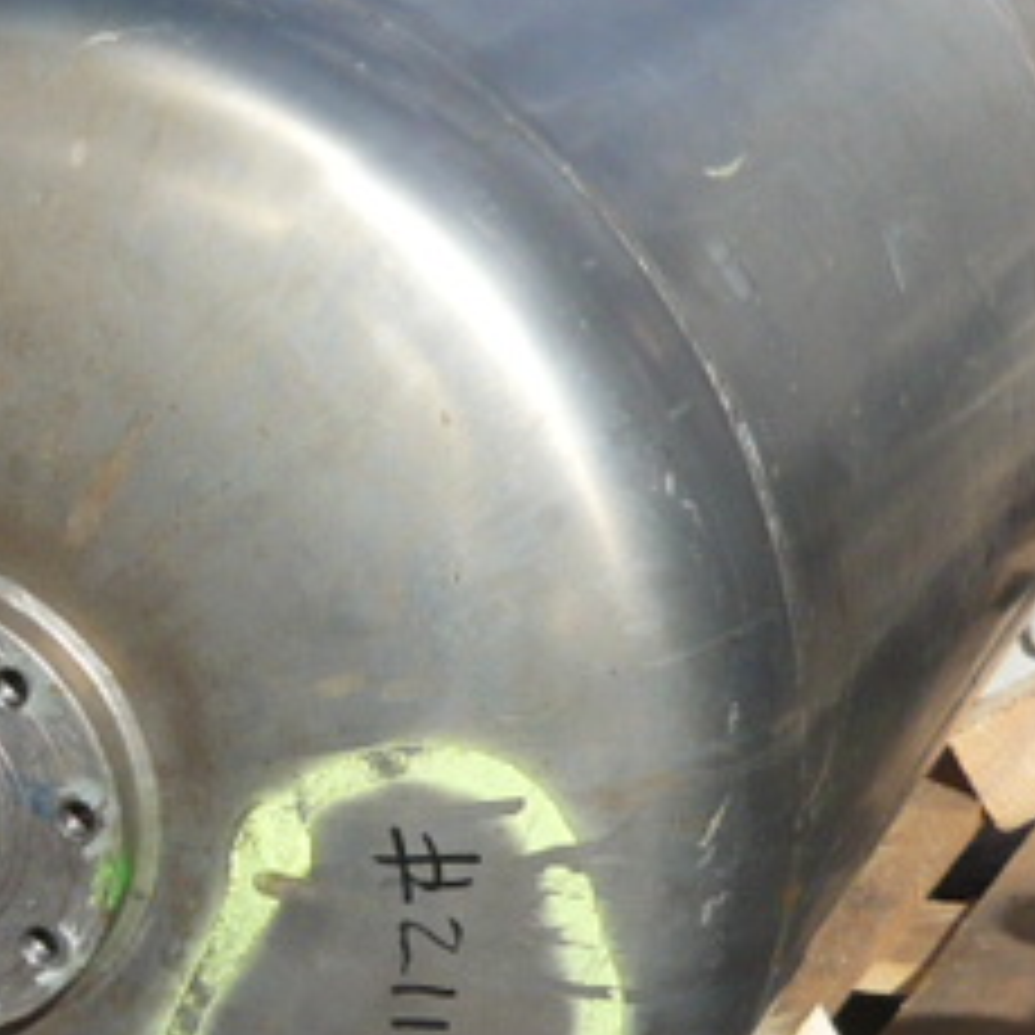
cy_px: 554
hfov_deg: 14.8
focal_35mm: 118
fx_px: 3992
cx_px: 472
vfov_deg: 14.8
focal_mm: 5.2
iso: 100
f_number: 9
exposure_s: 1/160
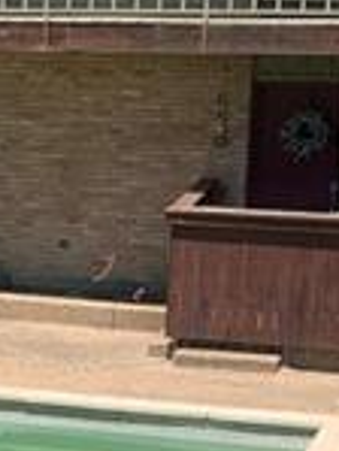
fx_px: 1747
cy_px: 651
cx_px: -82
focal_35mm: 134
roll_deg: +1.1
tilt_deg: -23.0
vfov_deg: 13.9
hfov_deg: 10.9
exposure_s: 1/2481
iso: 25
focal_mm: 4.25
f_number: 1.8
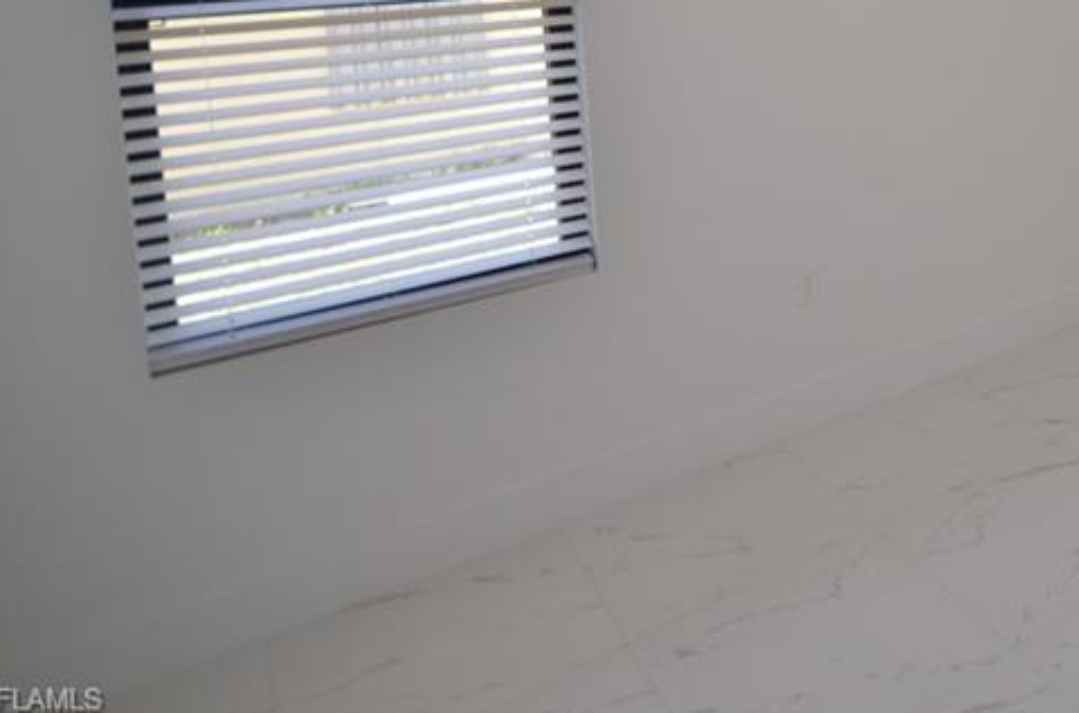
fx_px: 956
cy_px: -42
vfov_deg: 35.8
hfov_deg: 47.8
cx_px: 1097
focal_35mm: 32
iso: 400
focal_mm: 10
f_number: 5
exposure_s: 1/100
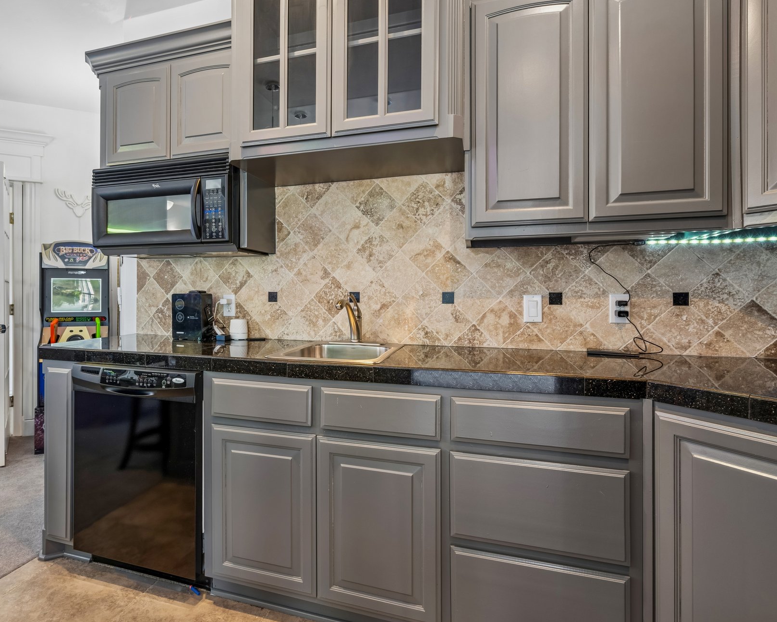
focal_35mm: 19
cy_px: 304
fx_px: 437
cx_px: 316
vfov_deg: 70.9
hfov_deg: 82.4
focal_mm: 16
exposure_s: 1/3.33
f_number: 8
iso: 200
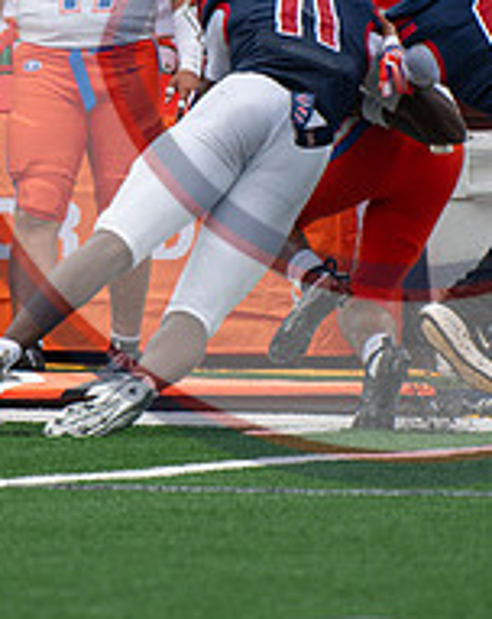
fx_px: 21912
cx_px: 165
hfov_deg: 1.3
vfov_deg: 1.6
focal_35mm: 1200
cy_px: 218
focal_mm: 200
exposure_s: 1/1000
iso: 72
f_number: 2.8
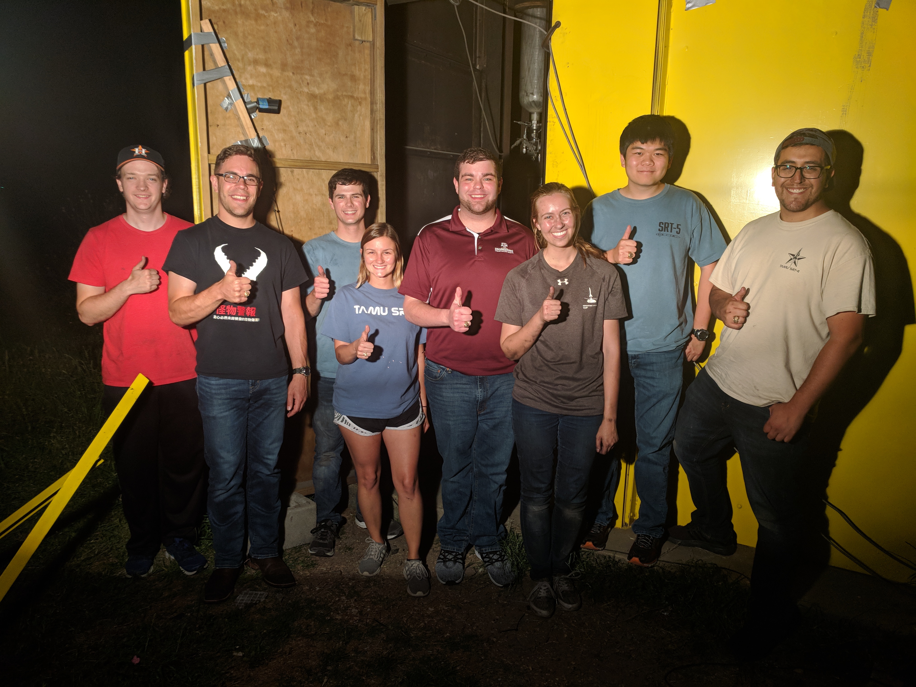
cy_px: 344
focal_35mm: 26
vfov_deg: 53.1
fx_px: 688
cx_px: 458
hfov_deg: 67.3
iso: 263
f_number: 2
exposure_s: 1/60
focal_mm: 4.67
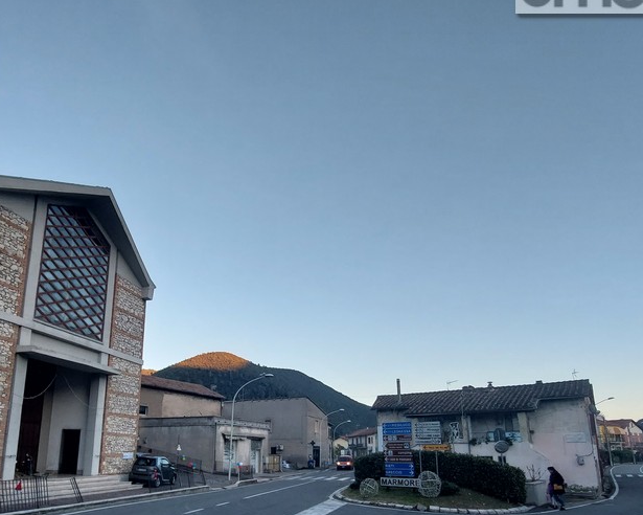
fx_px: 419
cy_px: 359
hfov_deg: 74.4
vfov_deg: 61.0
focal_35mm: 22
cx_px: 264
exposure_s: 1/241
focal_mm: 1.74
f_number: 2.2
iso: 50
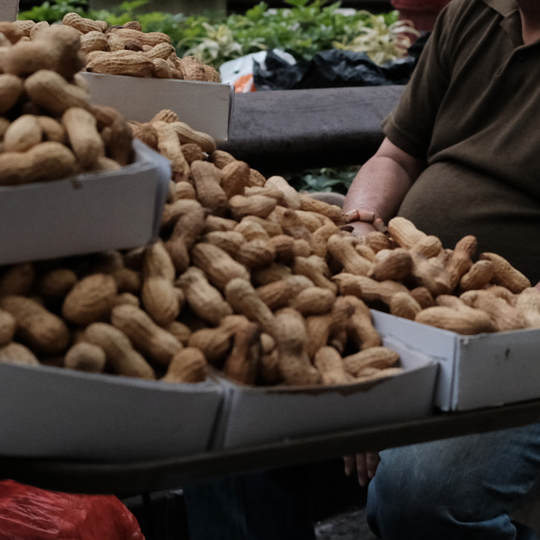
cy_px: 182
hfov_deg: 22.6
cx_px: 375
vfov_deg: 22.7
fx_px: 1341
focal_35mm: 76
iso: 2000
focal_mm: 23
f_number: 4
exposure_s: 1/1000
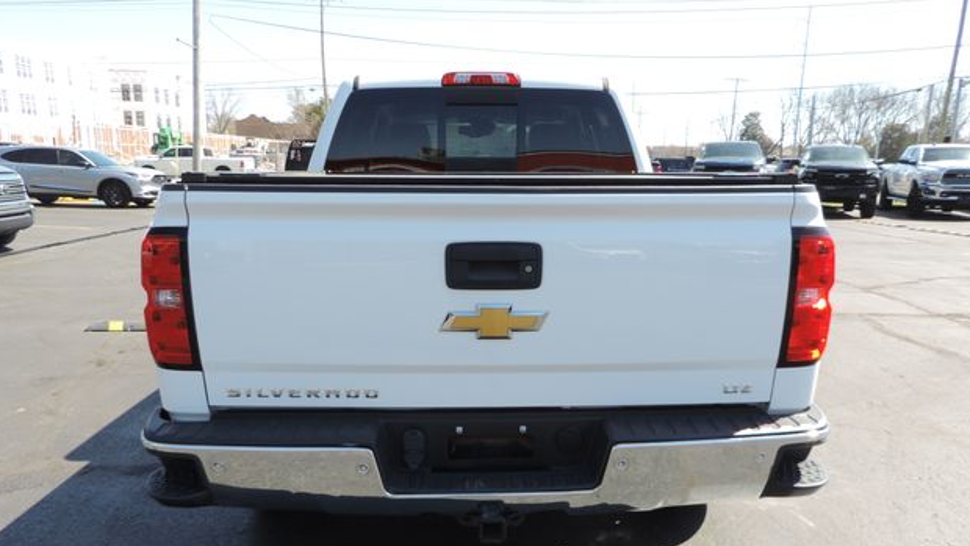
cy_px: 350
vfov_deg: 42.5
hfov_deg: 69.8
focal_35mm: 27
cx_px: 493
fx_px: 695
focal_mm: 4.3
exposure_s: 1/400
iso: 80
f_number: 3
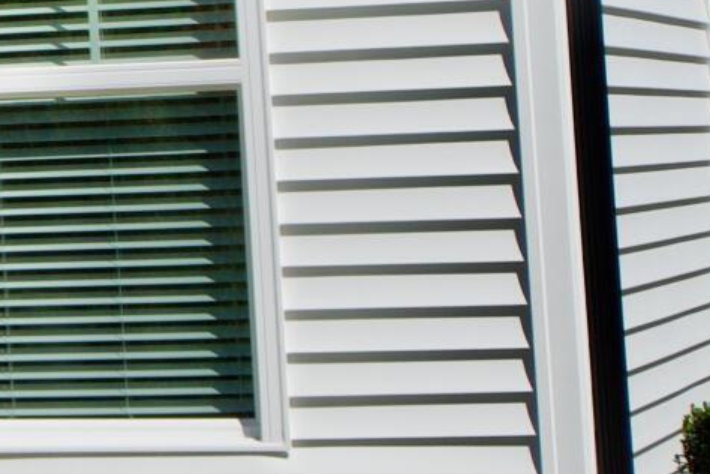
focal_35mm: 228
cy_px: -200
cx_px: -1146
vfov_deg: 6.0
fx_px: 4496
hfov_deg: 8.1
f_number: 9
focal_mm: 24
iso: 200
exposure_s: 1/800
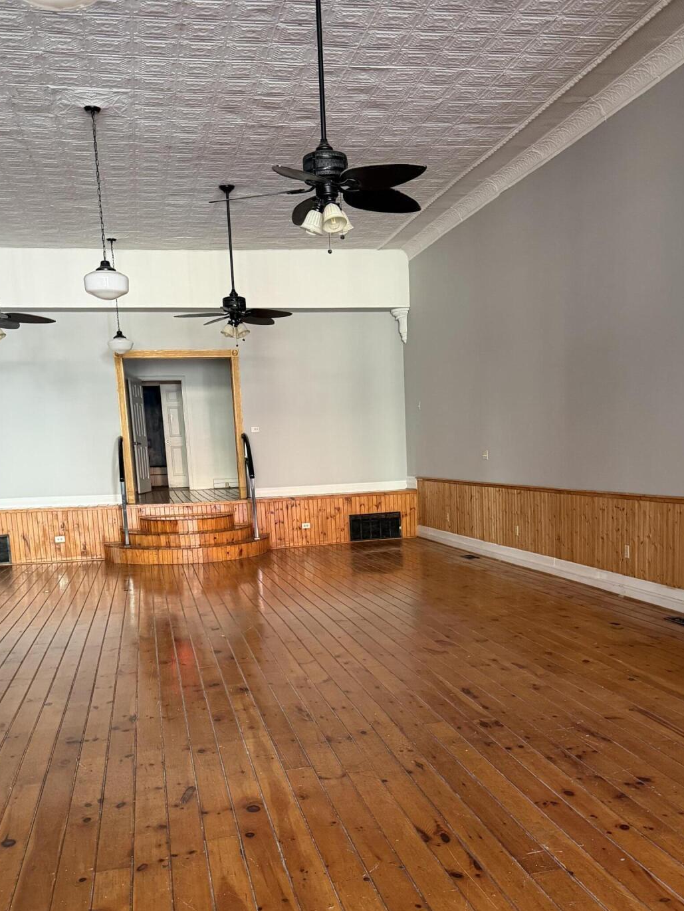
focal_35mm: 35
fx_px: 922
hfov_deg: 40.7
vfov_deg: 51.8
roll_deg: +3.3
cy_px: 589
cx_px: 362
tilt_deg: -9.0
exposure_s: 1/60
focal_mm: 6.76
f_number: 1.78
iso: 500
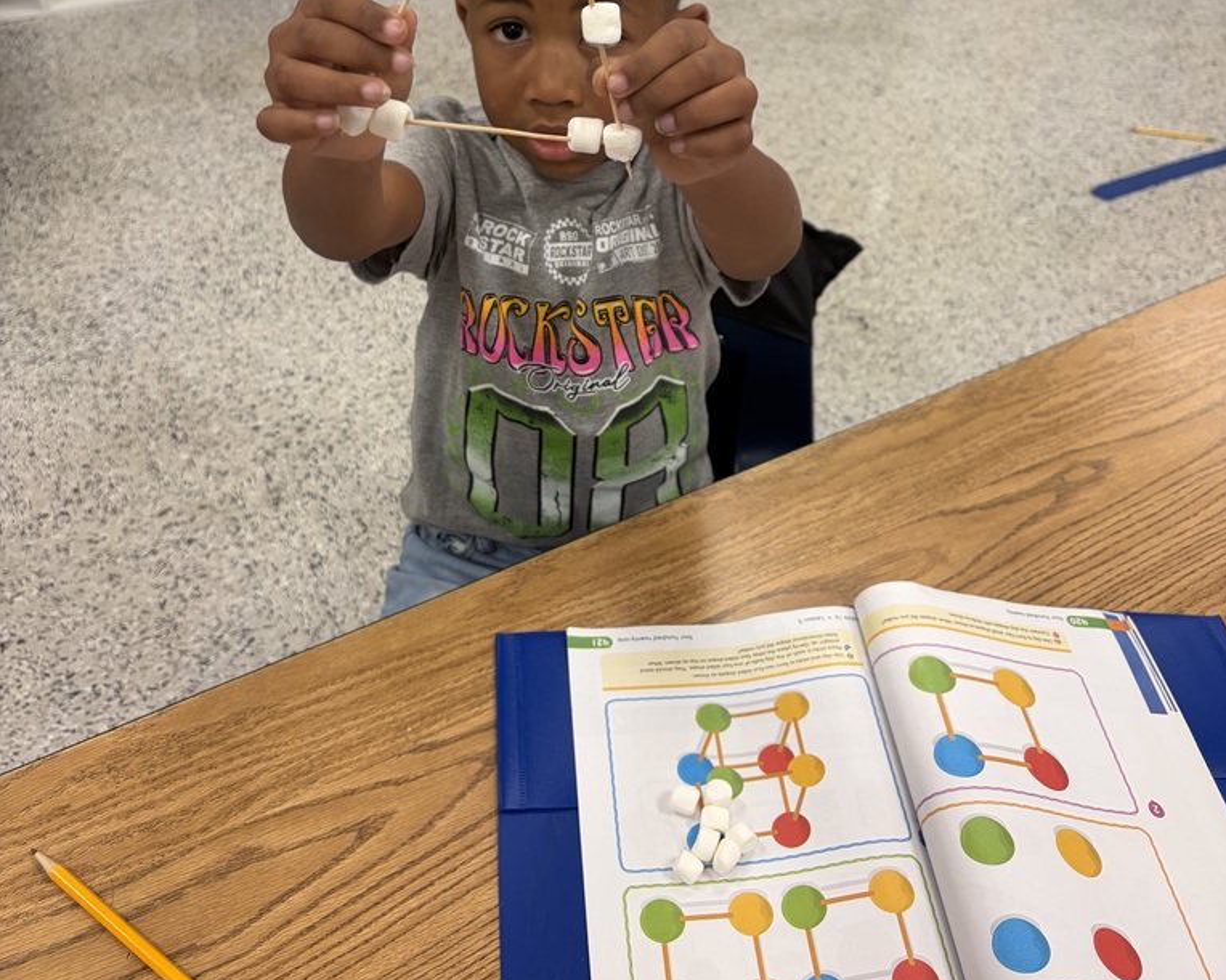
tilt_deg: -34.9
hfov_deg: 52.8
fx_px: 1234
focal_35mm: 34
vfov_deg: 42.0
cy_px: 242
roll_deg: -3.1
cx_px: 615
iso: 64
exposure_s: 1/120
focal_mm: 5.96
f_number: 1.6
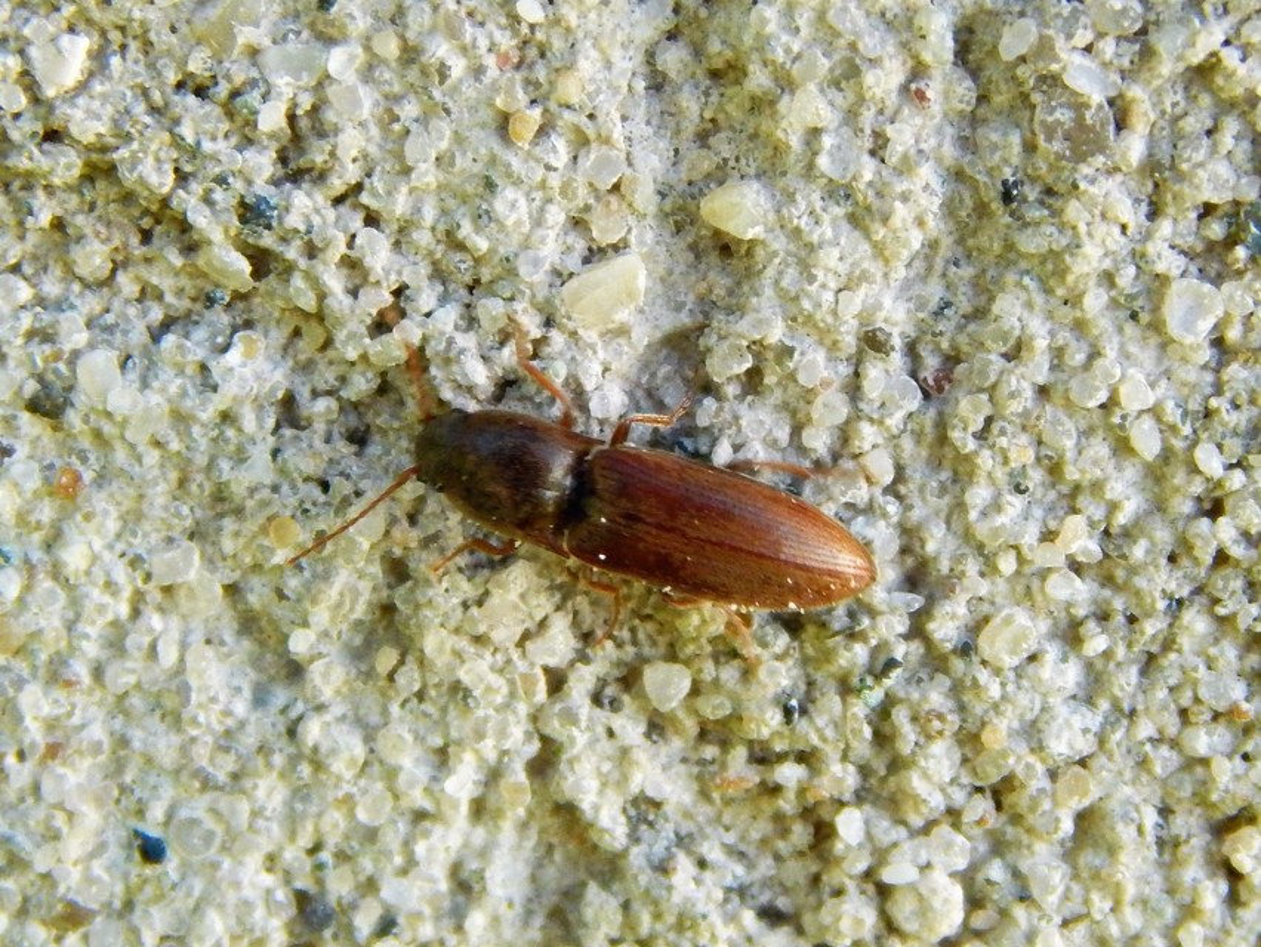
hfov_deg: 12.3
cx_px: 630
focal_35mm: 160
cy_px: 474
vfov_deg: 9.3
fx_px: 5832
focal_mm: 28.7
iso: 400
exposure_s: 1/250
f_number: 5.1
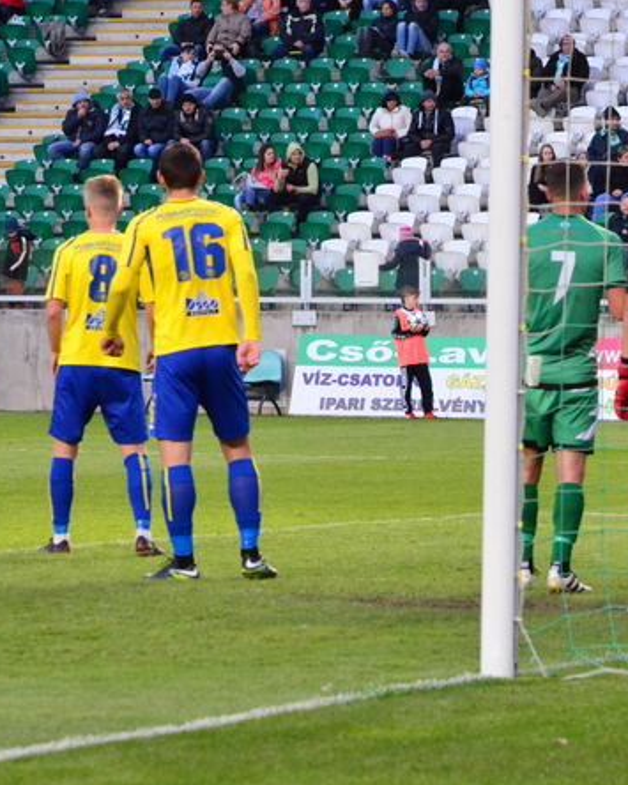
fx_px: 5694
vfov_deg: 7.9
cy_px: 384
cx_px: 635
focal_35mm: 245
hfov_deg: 6.3
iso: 3200
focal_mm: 86
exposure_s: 1/400
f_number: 5.6
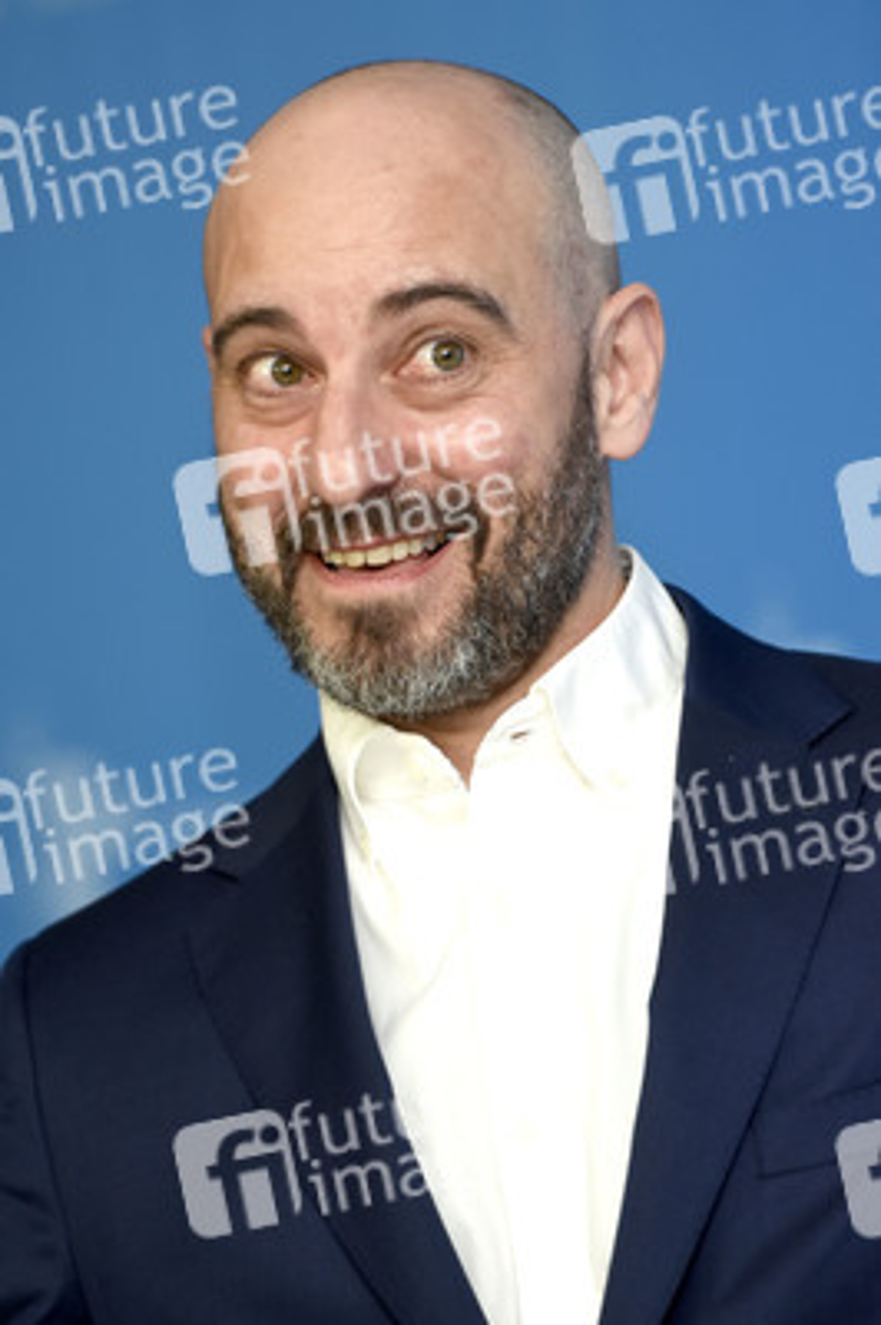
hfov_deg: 4.6
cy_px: 662
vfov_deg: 6.9
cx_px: 440
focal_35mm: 300
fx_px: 11031
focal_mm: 200
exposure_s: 1/320
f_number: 3.2
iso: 800
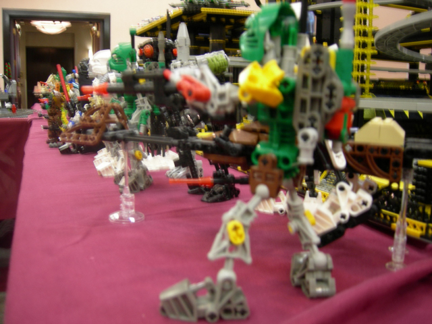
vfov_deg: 39.7
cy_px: 162
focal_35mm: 36
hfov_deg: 51.4
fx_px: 449
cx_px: 216
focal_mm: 7.5
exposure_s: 1/3.9
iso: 121
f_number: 2.7
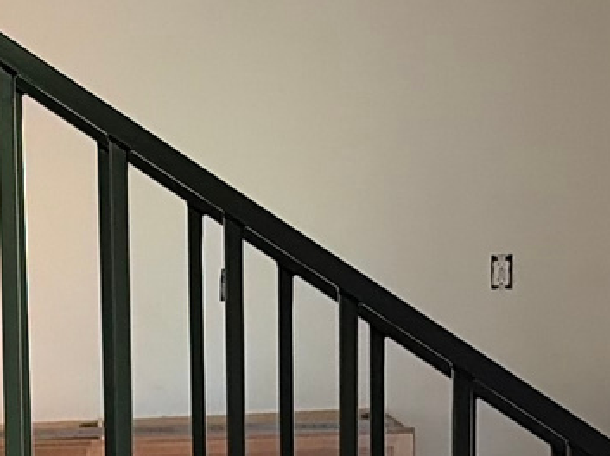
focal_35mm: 151
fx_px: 2658
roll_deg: +4.0
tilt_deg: -9.3
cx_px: -501
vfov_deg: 9.5
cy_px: 687
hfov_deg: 12.0
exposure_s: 1/67
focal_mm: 5.96
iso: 125
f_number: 1.6
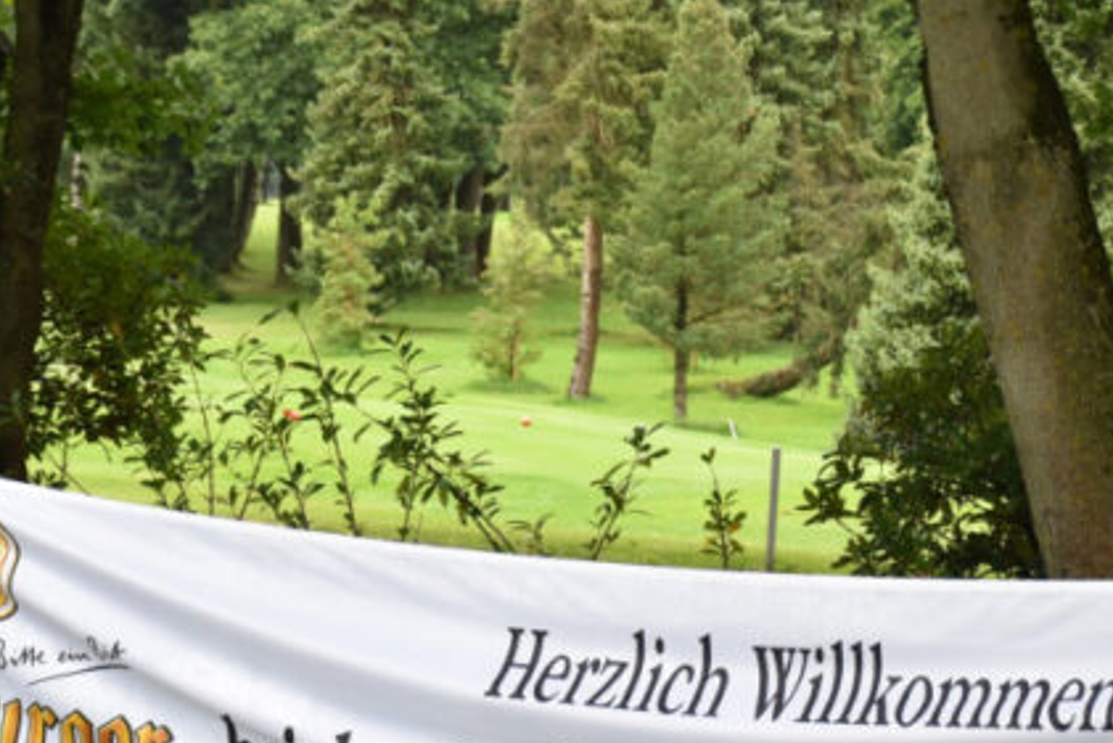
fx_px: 4515
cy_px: 218
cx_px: 801
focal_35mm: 146
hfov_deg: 14.0
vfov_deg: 9.4
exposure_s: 1/125
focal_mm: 40
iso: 400
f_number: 5.6
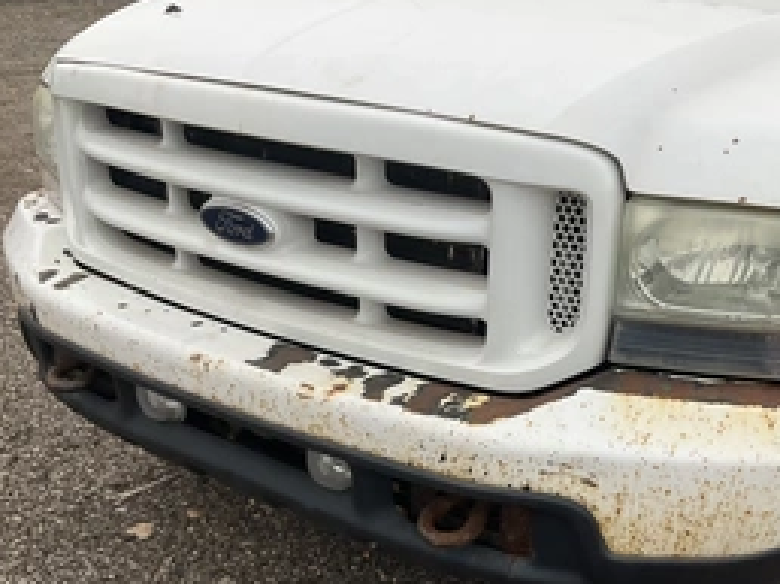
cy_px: 415
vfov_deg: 31.7
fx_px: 1013
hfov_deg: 41.9
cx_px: 472
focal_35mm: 45
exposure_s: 1/419
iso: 25
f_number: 1.8
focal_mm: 3
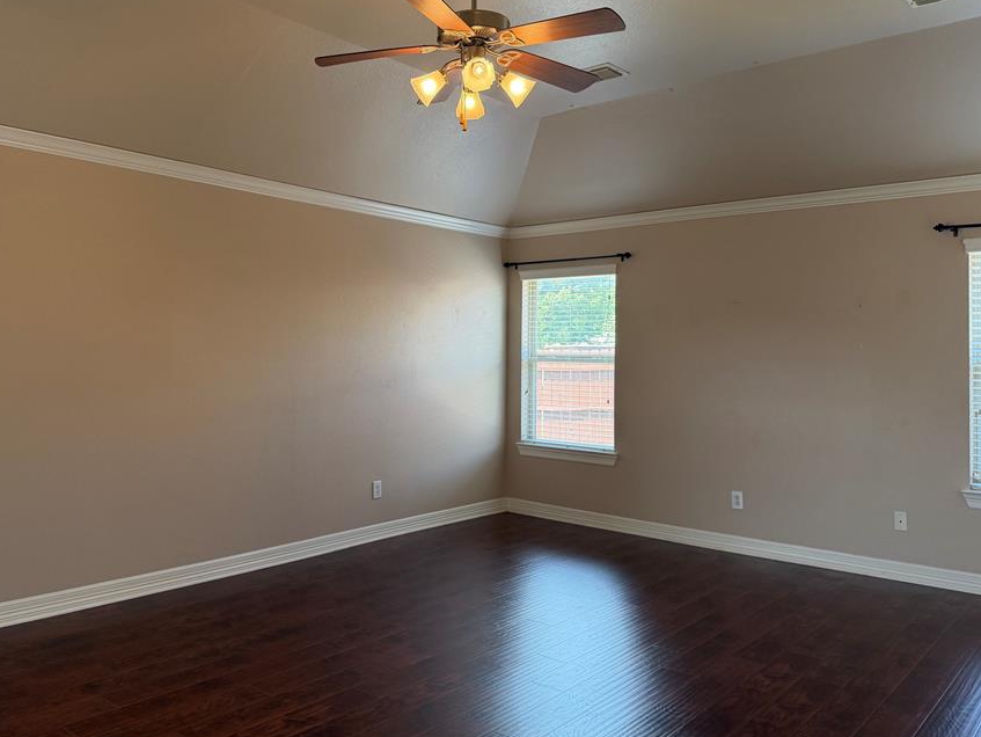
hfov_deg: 61.4
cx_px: 418
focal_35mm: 29
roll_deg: -1.0
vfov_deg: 48.2
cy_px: 342
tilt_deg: +2.6
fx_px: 822
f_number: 1.78
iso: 200
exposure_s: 1/139
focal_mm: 6.76
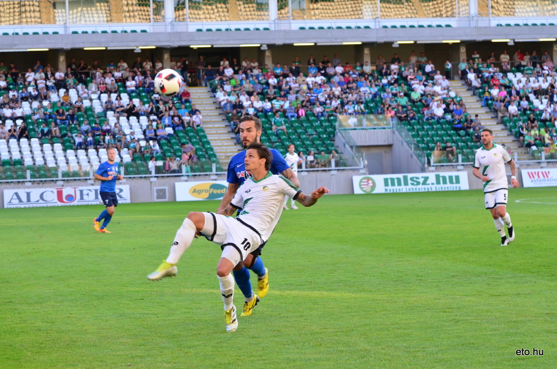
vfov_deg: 13.0
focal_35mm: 105
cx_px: 278
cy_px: 184
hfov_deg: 19.5
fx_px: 1621
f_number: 5.6
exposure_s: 1/500
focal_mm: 70
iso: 1250
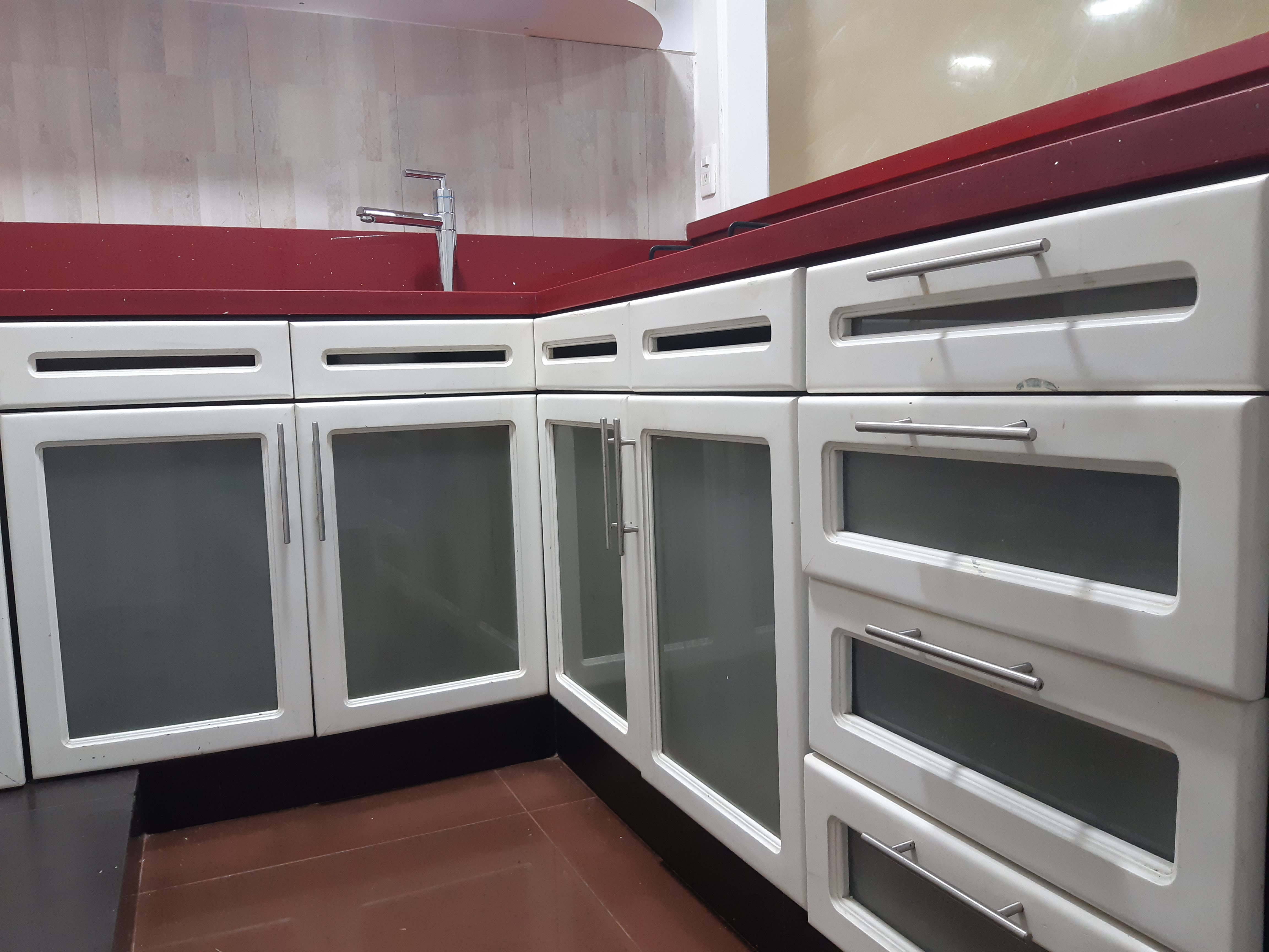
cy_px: 476
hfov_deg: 67.3
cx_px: 634
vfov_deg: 53.1
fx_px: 953
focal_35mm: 26
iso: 160
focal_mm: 3.92
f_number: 1.7
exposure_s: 1/60
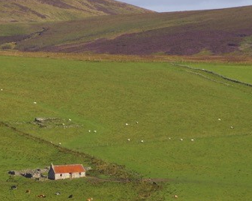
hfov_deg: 5.4
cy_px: 103
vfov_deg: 4.3
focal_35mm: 357
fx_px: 2659
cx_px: 31
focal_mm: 133
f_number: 8
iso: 200
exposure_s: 1/500
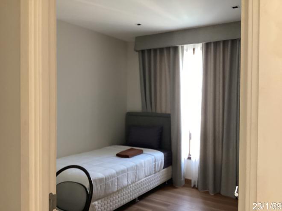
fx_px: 253
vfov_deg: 45.4
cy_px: 106
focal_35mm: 31
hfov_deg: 58.4
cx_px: 141
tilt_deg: -1.0
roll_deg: +0.4
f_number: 2.4
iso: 250
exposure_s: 1/50
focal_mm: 3.3
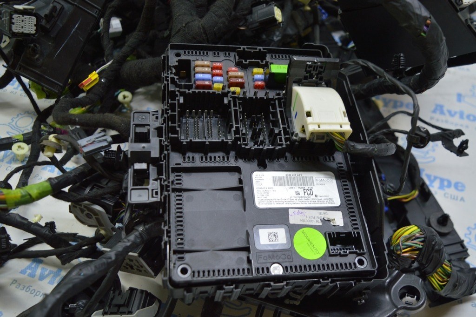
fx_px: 436
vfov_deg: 39.9
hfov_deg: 57.3
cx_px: 238
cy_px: 158
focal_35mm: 33
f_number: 3.8
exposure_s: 1/60
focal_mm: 22
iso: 400
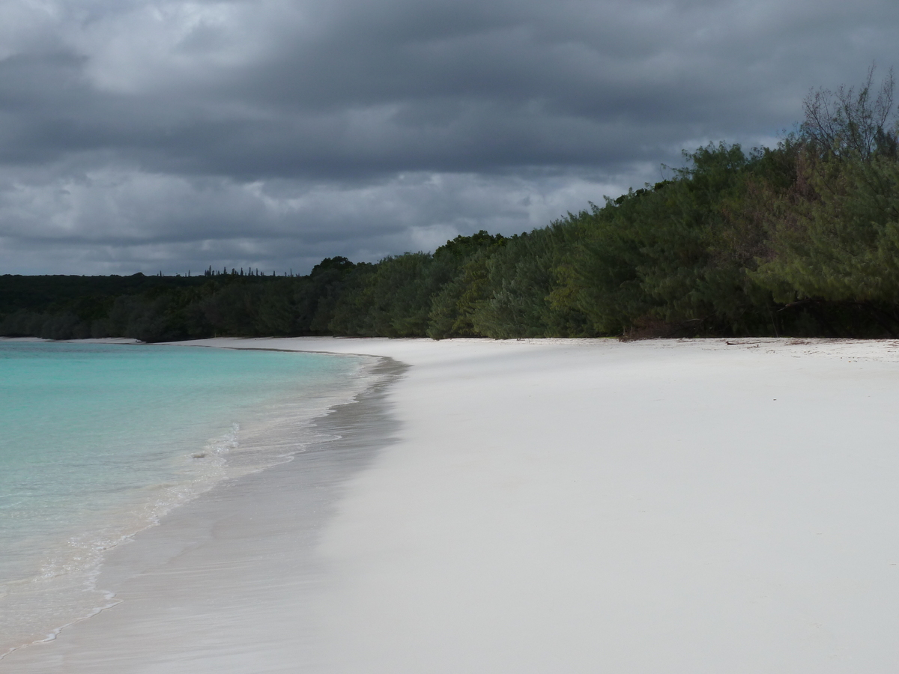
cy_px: 337
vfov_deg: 24.8
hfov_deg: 32.7
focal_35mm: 59
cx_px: 450
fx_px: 1532
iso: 80
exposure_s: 1/1000
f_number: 5.6
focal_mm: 9.7
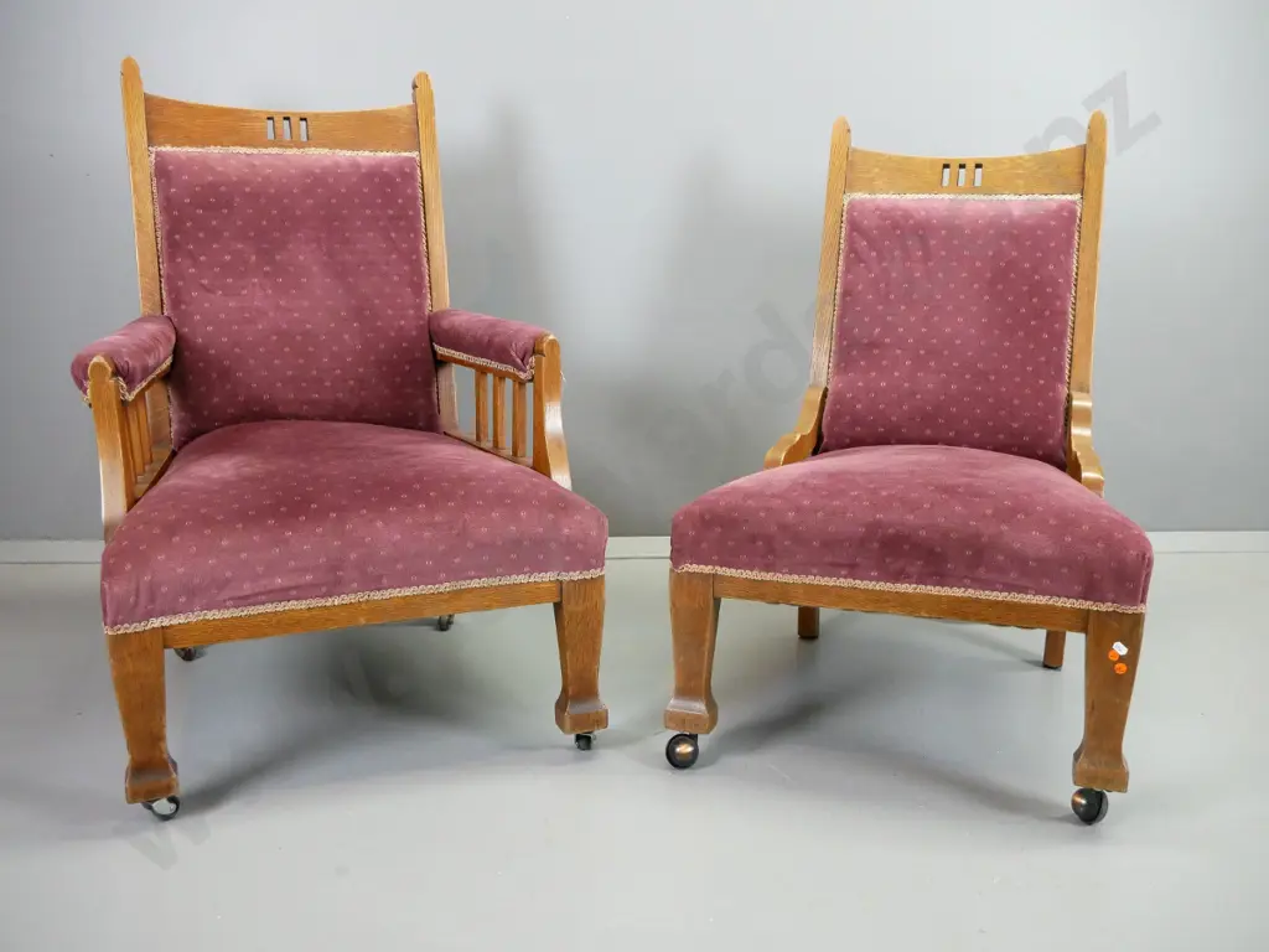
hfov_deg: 54.0
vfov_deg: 41.8
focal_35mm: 34
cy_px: 476
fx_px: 1246
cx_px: 634
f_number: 5.6
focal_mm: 17
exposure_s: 1/60
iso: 3200
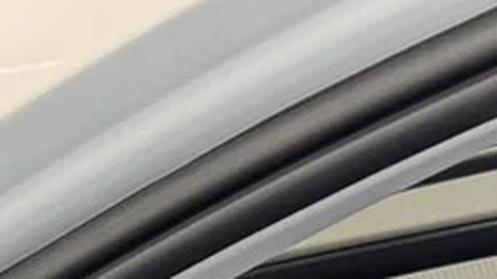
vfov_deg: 5.4
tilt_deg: -31.2
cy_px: 1146
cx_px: 879
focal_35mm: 193
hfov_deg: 10.5
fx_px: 2543
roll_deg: -1.3
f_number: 1.78
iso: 320
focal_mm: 6.76
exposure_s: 1/60
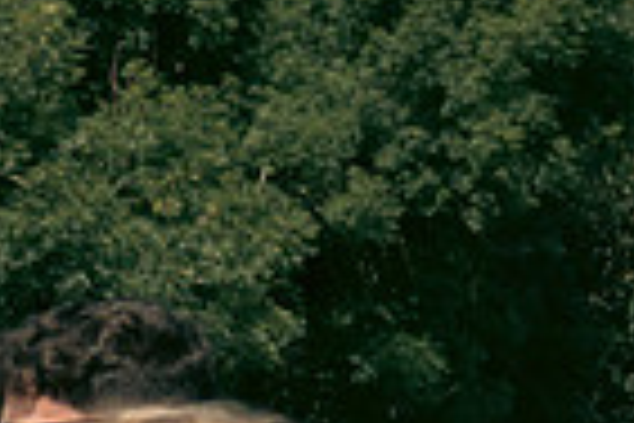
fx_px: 4332
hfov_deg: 8.3
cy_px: 835
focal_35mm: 246
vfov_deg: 5.5
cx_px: 643
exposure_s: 1/1600
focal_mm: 40
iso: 125
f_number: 3.5
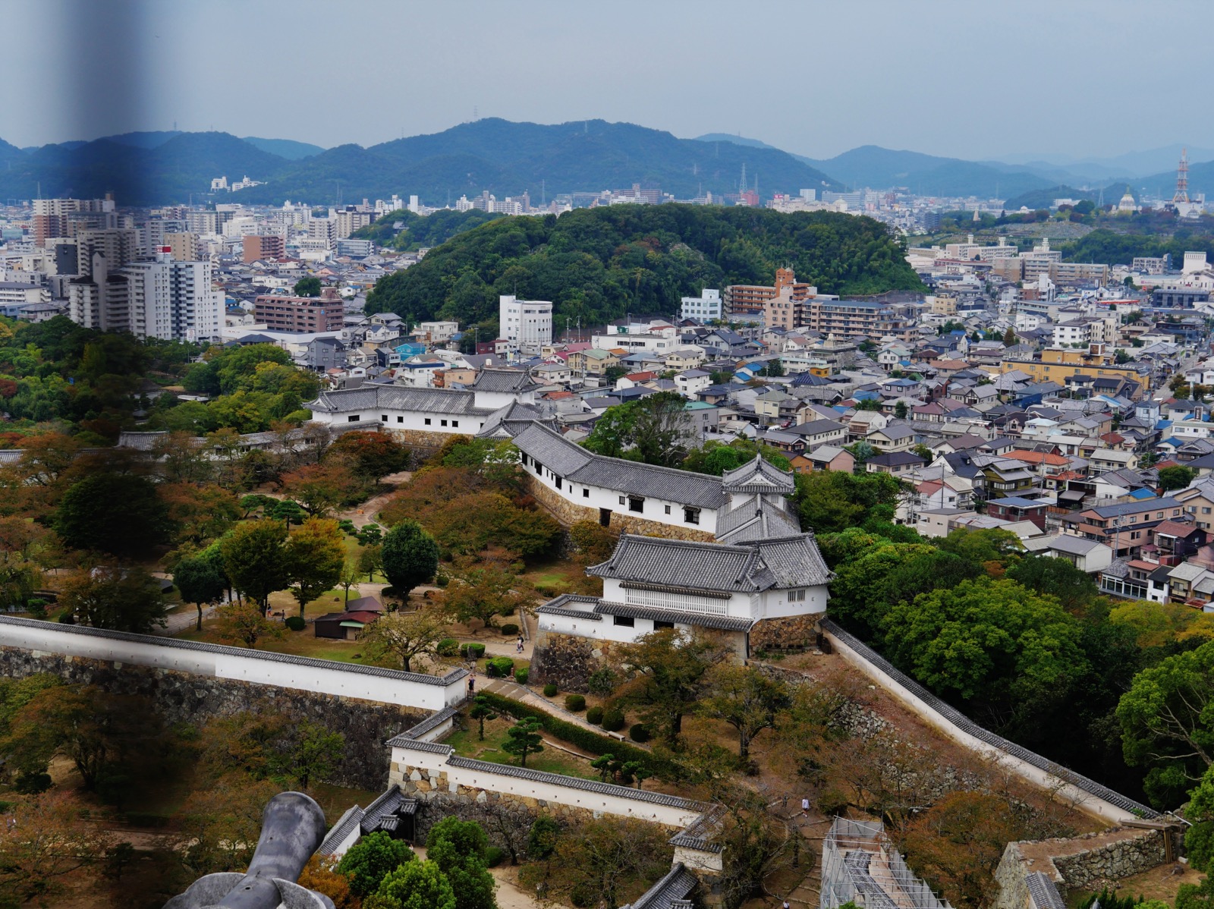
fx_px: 1682
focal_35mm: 48
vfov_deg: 30.2
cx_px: 607
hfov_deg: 39.7
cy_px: 454
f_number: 8
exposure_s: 1/200
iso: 200
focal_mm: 24
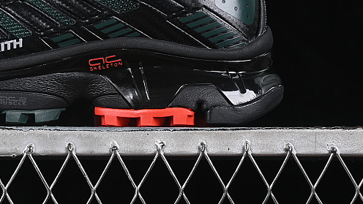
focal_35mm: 171
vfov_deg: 7.0
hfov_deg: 12.5
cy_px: -37
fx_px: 1646
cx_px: 45
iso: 160
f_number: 6.3
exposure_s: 1/60
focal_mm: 50
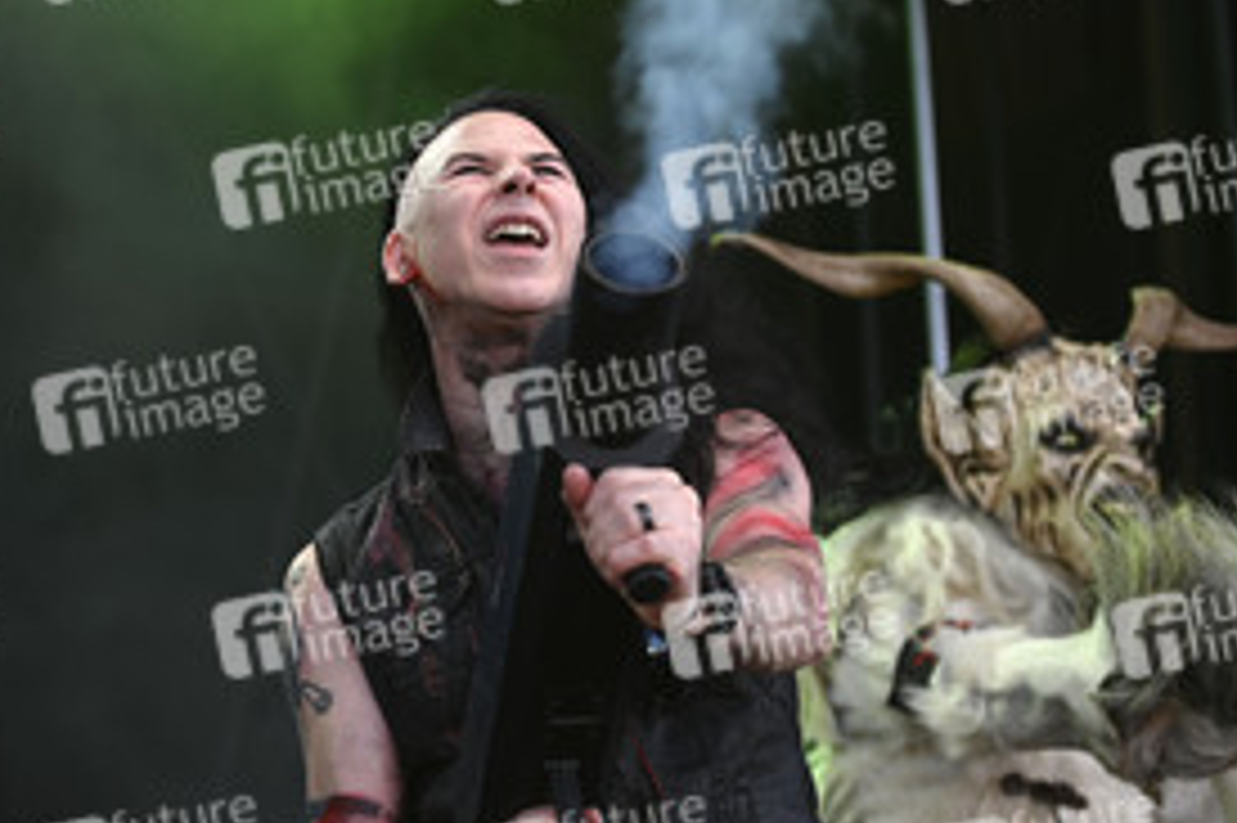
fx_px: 3949
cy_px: 513
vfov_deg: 11.9
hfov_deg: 17.8
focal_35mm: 115
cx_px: 659
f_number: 2.8
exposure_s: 1/500
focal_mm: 70
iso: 200
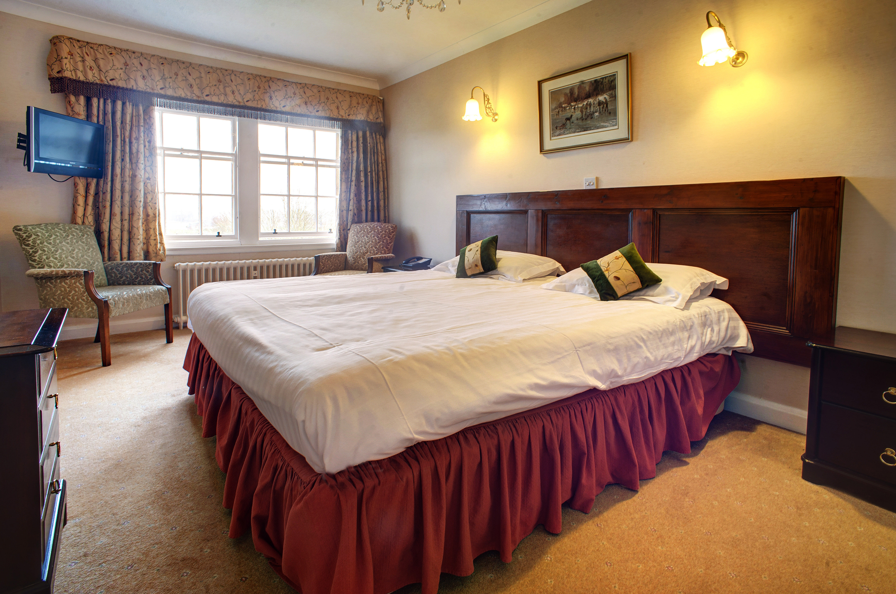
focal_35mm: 18
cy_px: 297
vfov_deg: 67.2
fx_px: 447
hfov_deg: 90.1
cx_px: 448
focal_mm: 18
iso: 200
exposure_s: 3
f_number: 11
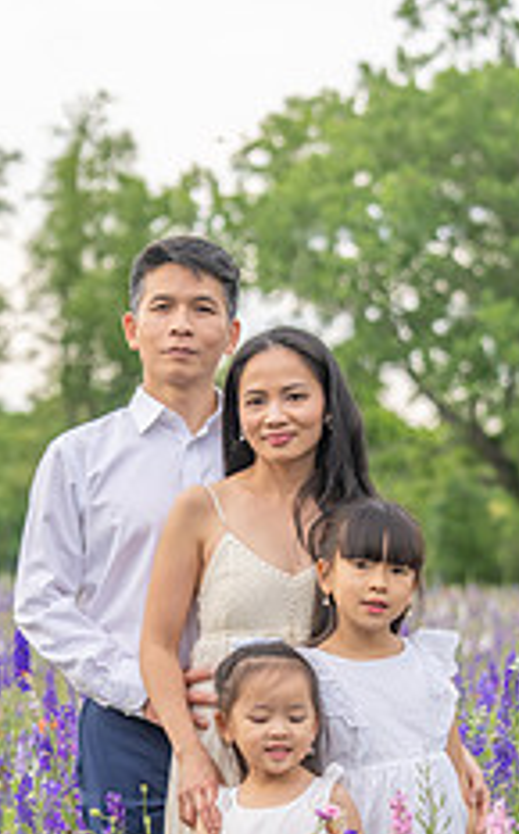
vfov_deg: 15.0
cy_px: 702
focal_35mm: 138
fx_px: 3133
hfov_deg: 9.5
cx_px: 161
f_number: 3.2
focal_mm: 70
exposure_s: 1/1000
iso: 400
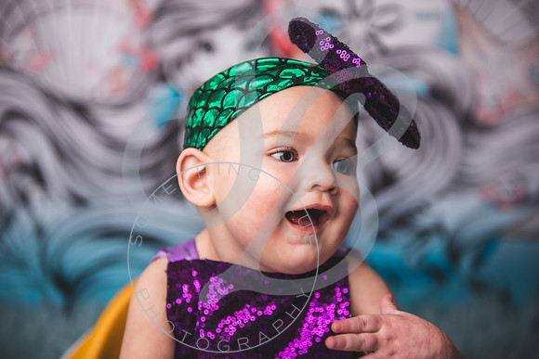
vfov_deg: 24.6
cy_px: 180
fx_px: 824
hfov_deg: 36.2
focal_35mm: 55
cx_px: 270
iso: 100
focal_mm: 55
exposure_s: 1/160
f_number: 2.8
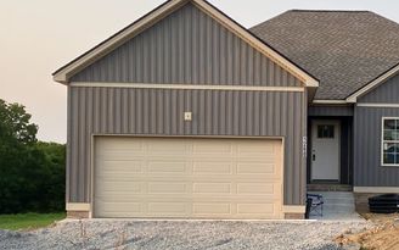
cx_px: 302
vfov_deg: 30.5
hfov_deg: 45.5
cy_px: 110
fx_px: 457
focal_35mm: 42
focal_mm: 4.25
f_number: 1.8
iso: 32
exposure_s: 1/401
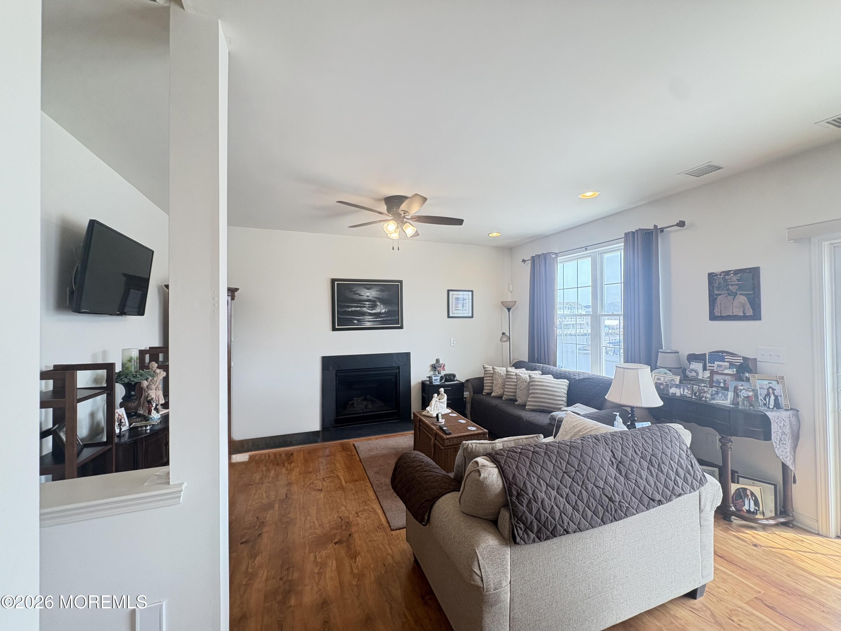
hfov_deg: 102.1
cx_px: 420
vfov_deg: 85.7
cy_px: 316
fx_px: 340
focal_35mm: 14
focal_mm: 2.22
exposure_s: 1/120
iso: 200
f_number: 2.2
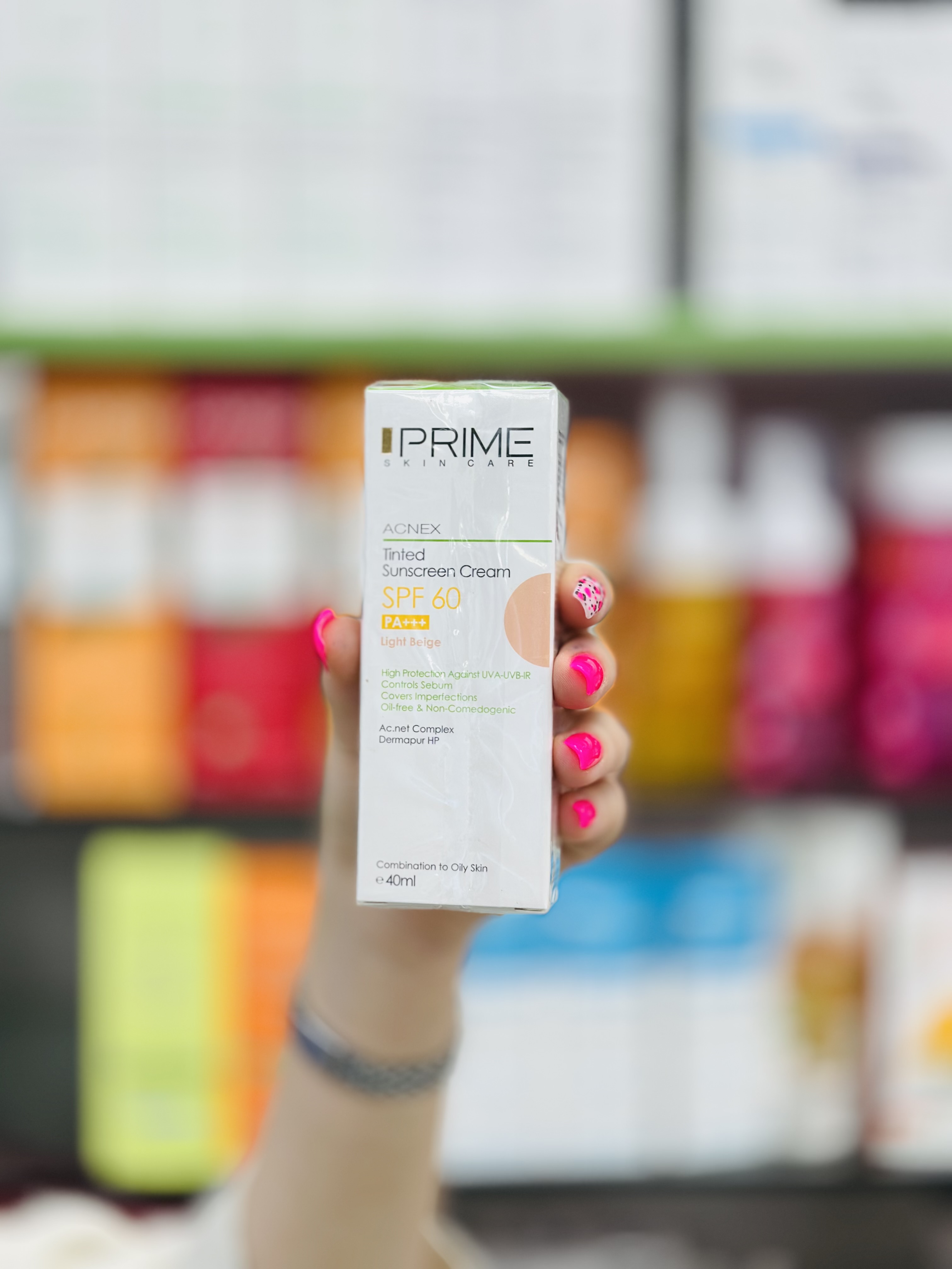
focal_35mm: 48
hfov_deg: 30.3
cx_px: 476
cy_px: 634
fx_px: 1760
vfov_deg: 39.7
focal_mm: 6.86
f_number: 1.78
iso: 64
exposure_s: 1/139
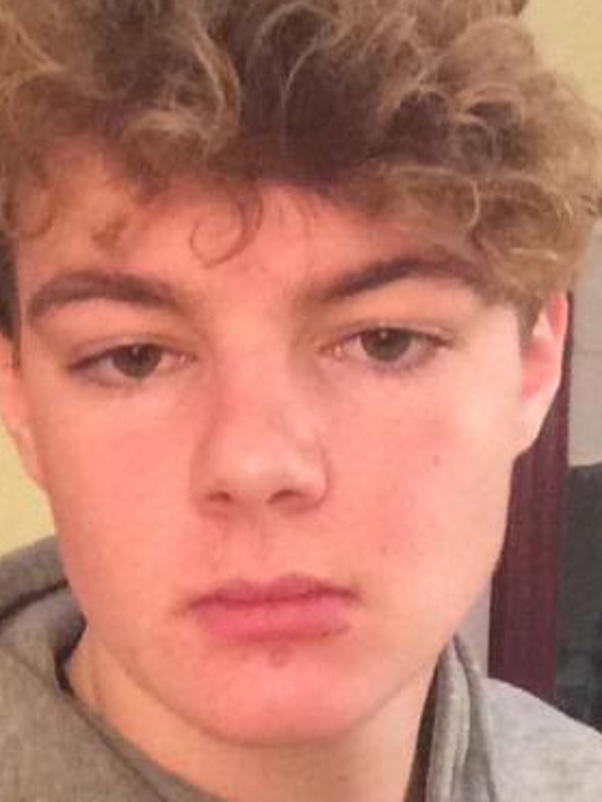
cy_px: 533
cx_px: 455
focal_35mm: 77
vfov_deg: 25.2
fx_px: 1783
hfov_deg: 19.0
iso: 500
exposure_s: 1/15
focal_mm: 2.15
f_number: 2.4
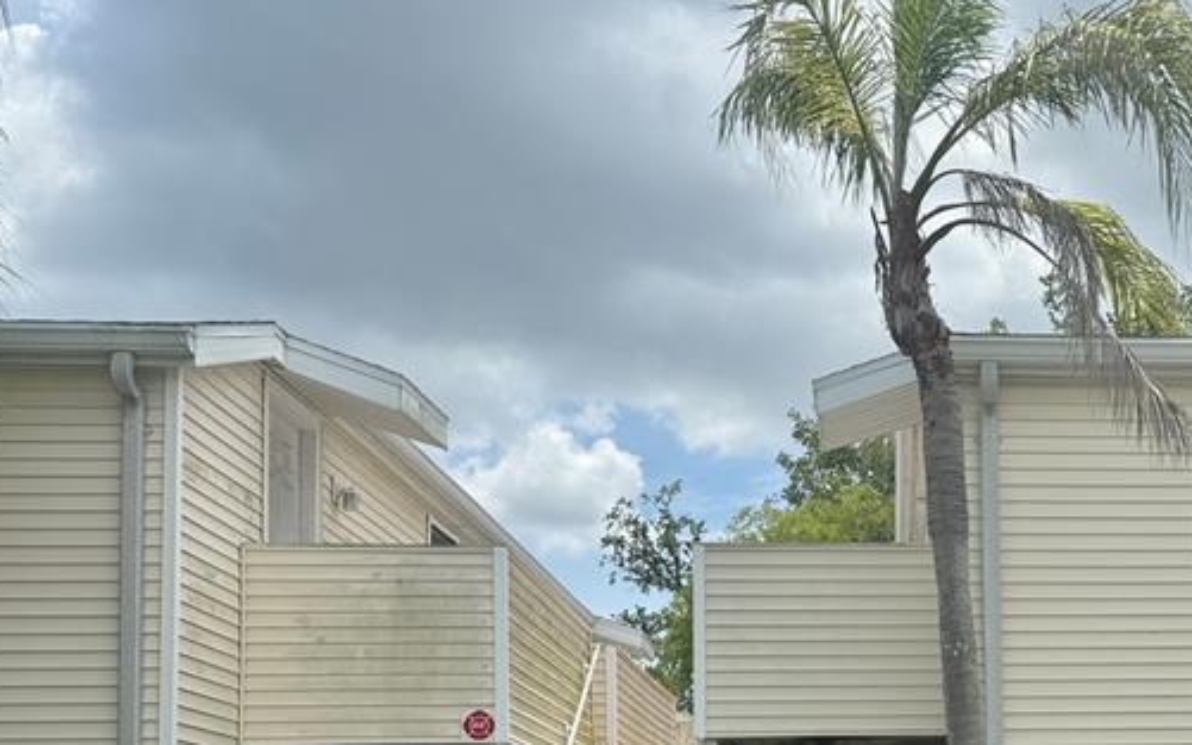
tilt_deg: +4.4
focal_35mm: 52
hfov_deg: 36.7
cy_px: 778
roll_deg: +0.5
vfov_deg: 23.6
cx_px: 1049
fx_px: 1689
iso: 80
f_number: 1.78
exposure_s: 1/5714
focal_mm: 6.76
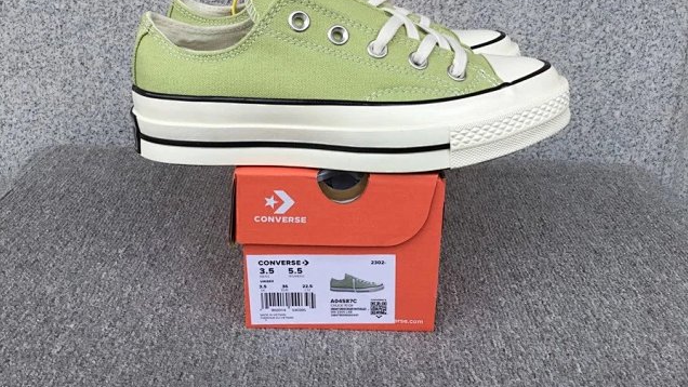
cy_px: 132
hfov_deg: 58.0
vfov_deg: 34.4
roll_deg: -1.6
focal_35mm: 34
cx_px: 343
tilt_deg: -18.2
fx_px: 620
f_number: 2.4
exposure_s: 1/357
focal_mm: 3.3
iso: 25
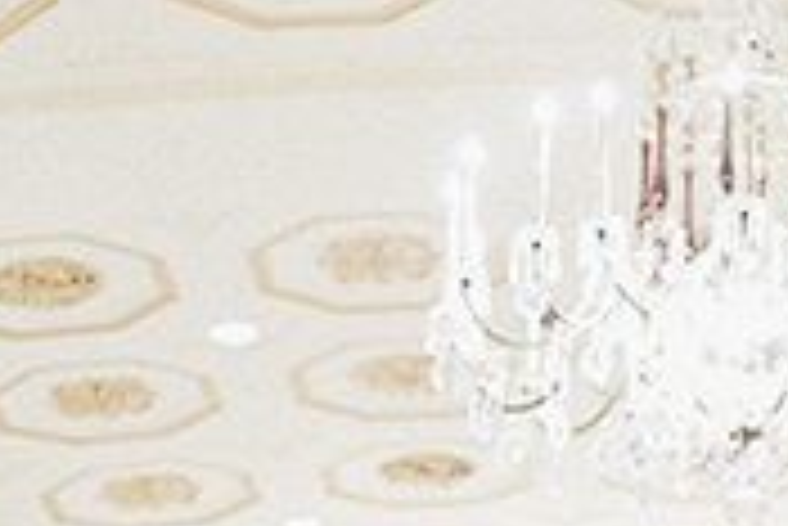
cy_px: 895
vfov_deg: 10.8
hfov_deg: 16.8
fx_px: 2629
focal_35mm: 120
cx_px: 689
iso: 1600
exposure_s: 1/125
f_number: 1.8
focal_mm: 35
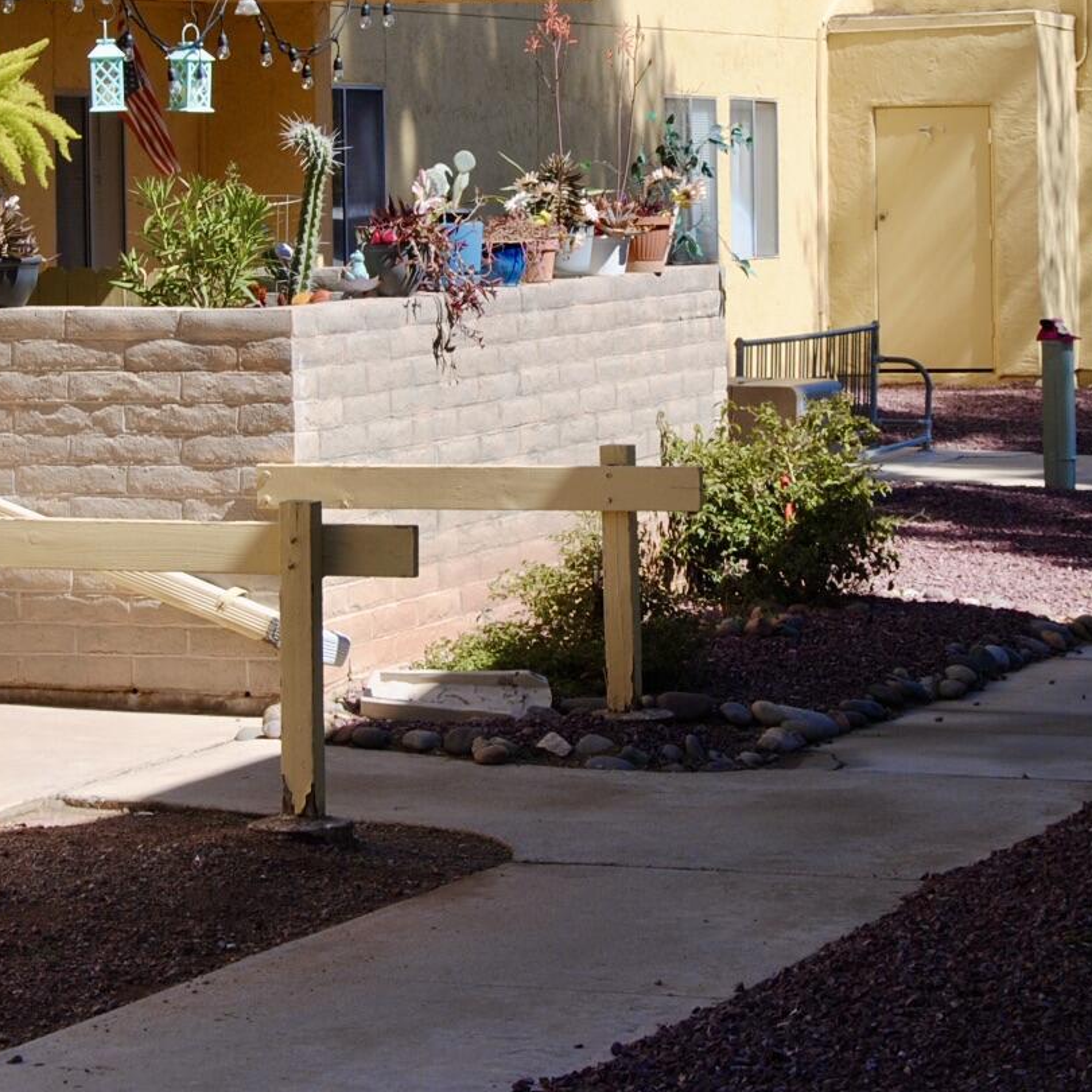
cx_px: 516
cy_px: 241
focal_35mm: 128
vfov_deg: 13.6
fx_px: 4568
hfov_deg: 13.6
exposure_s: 1/250
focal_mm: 42
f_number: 8
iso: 100
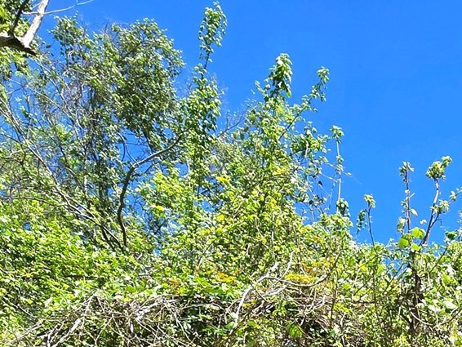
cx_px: 464
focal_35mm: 47
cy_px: 598
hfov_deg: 36.3
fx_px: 628
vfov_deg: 21.8
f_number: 2.2
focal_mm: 2.2
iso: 50
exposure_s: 1/1667
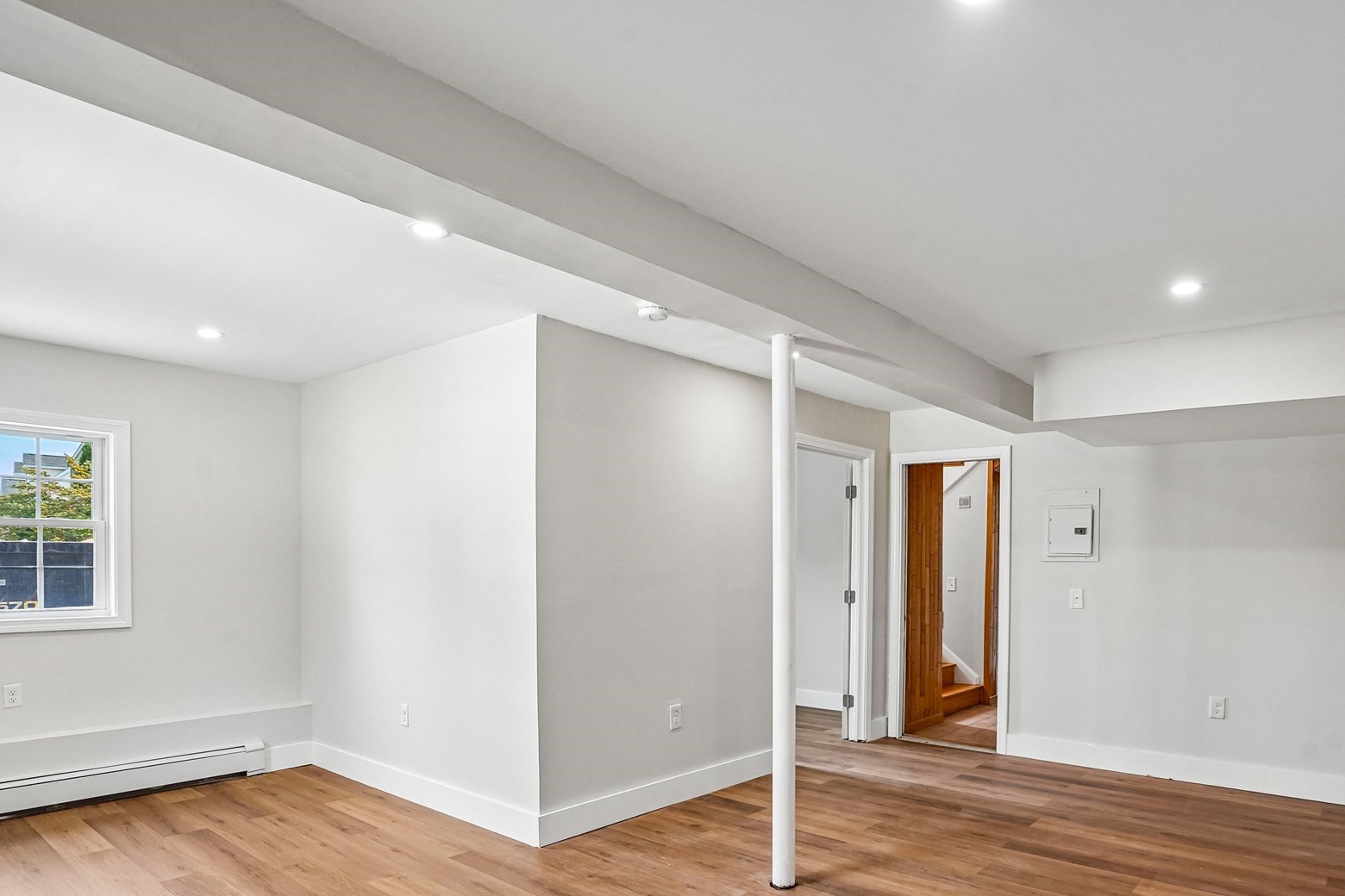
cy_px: 584
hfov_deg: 80.8
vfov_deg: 58.4
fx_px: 785
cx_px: 764
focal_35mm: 21
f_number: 8
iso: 1000
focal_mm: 16
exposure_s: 1/30
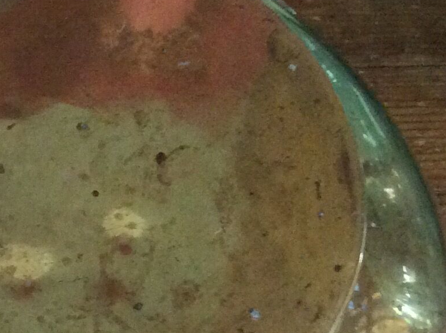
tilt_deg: -67.7
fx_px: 1377
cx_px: -151
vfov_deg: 13.5
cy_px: 373
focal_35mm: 107
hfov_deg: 17.2
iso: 250
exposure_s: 1/25
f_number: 2.4
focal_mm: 3.3
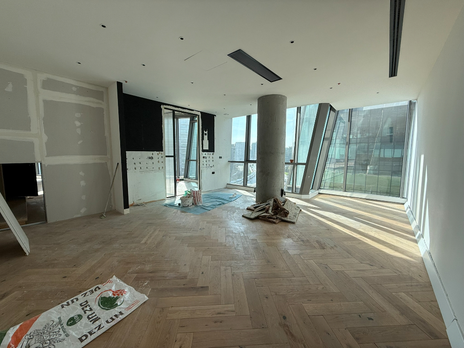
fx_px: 188
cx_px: 232
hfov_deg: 102.1
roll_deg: +0.1
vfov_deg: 85.7
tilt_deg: -5.5
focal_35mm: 14
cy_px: 174
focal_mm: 2.22
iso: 50
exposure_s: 1/262
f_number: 2.2
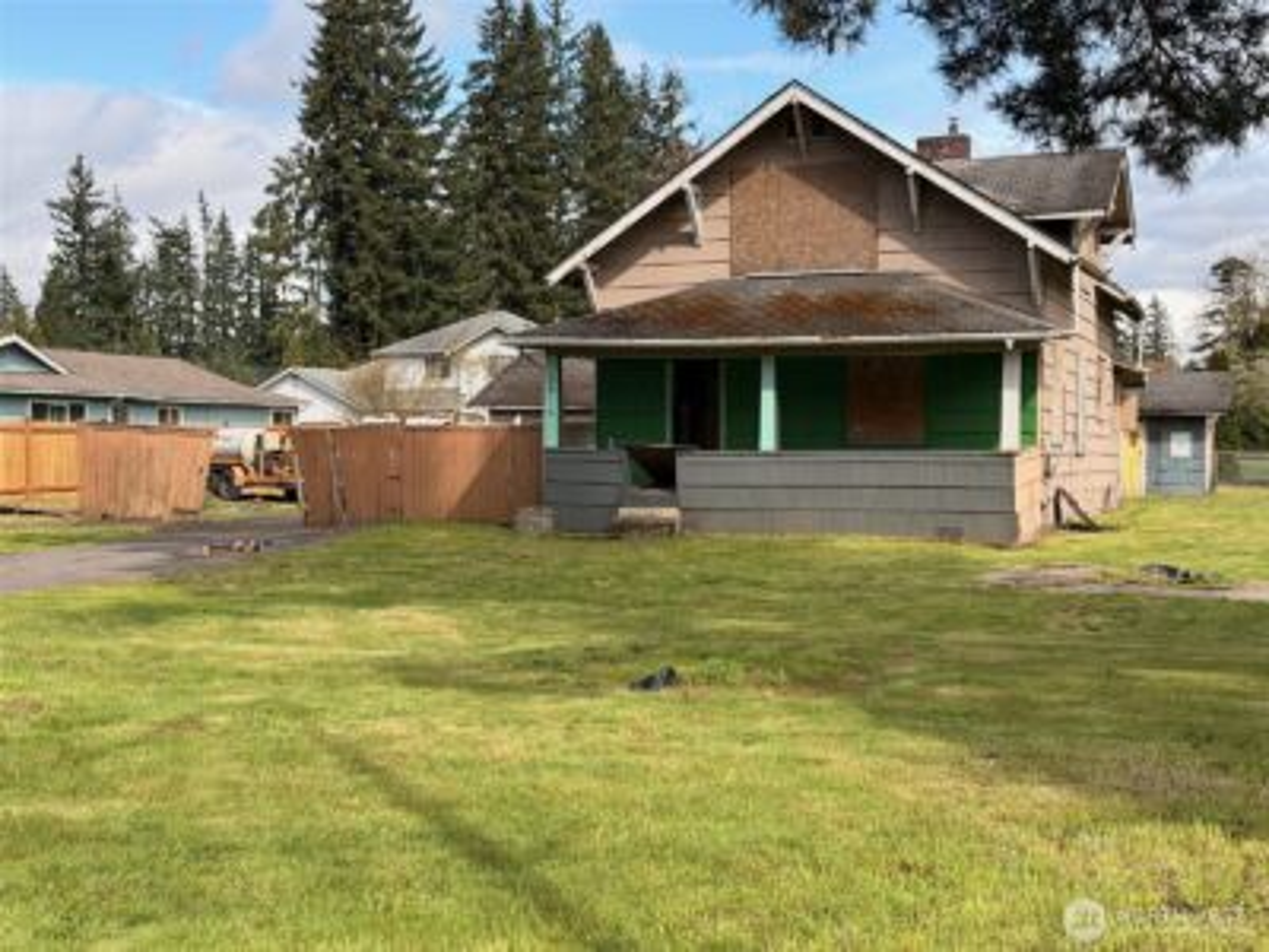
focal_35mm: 48
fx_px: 1760
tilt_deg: -1.6
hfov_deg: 39.7
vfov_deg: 30.3
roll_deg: -0.3
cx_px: 634
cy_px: 476
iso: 80
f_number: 1.78
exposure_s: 1/2494
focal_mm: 6.76
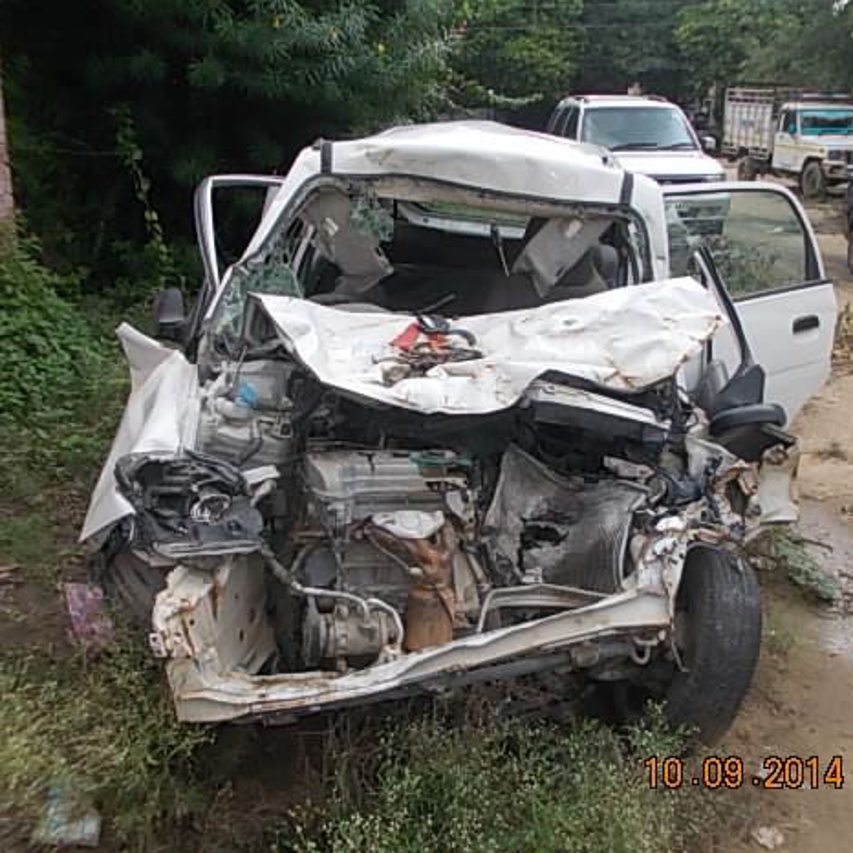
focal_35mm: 34
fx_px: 948
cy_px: 437
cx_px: 437
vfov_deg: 48.4
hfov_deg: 48.4
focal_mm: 4
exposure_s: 1/160
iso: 80
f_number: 5.4
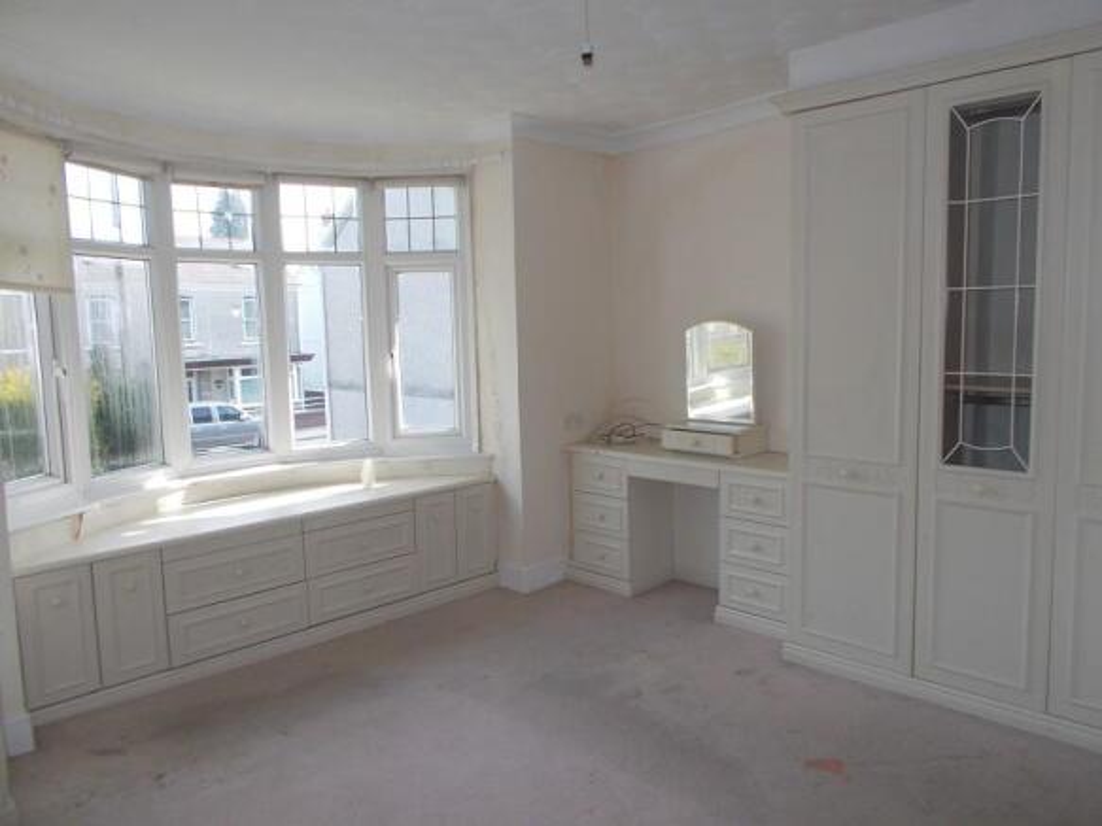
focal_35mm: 26
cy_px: 413
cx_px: 551
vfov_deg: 53.0
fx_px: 828
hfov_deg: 67.3
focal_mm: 4.6
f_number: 3.2
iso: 80
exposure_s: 1/125
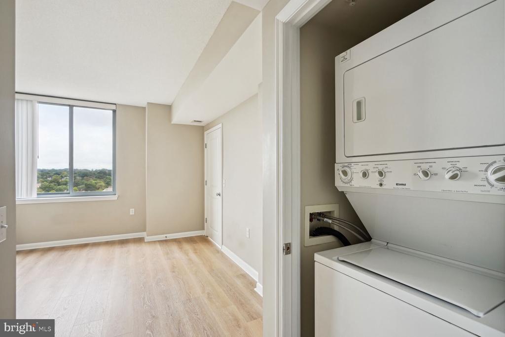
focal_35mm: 16
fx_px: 224
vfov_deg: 73.8
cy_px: 168
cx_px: 252
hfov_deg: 96.7
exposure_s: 1/40
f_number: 8
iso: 800
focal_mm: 16
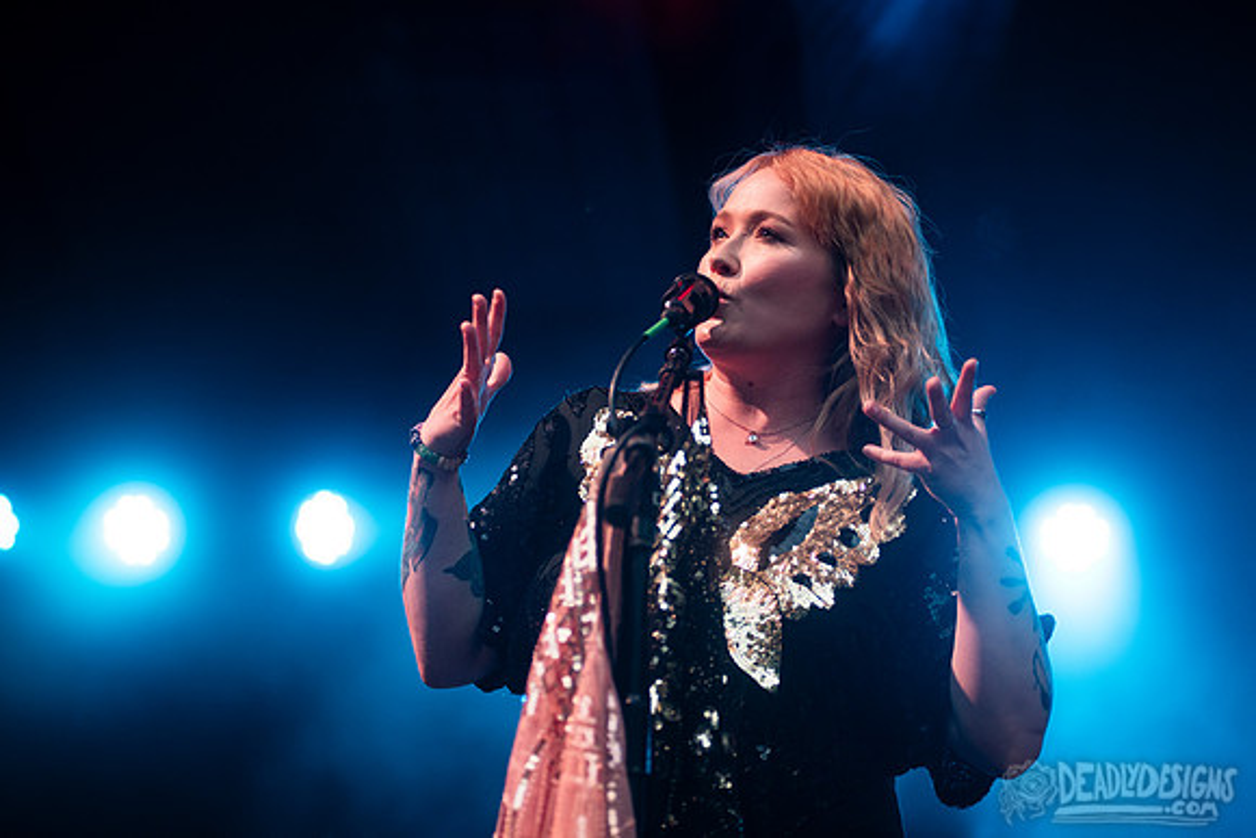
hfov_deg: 23.5
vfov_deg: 15.8
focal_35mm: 87
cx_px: 662
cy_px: 384
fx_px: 3025
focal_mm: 80
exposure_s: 1/250
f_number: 3.2
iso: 1000
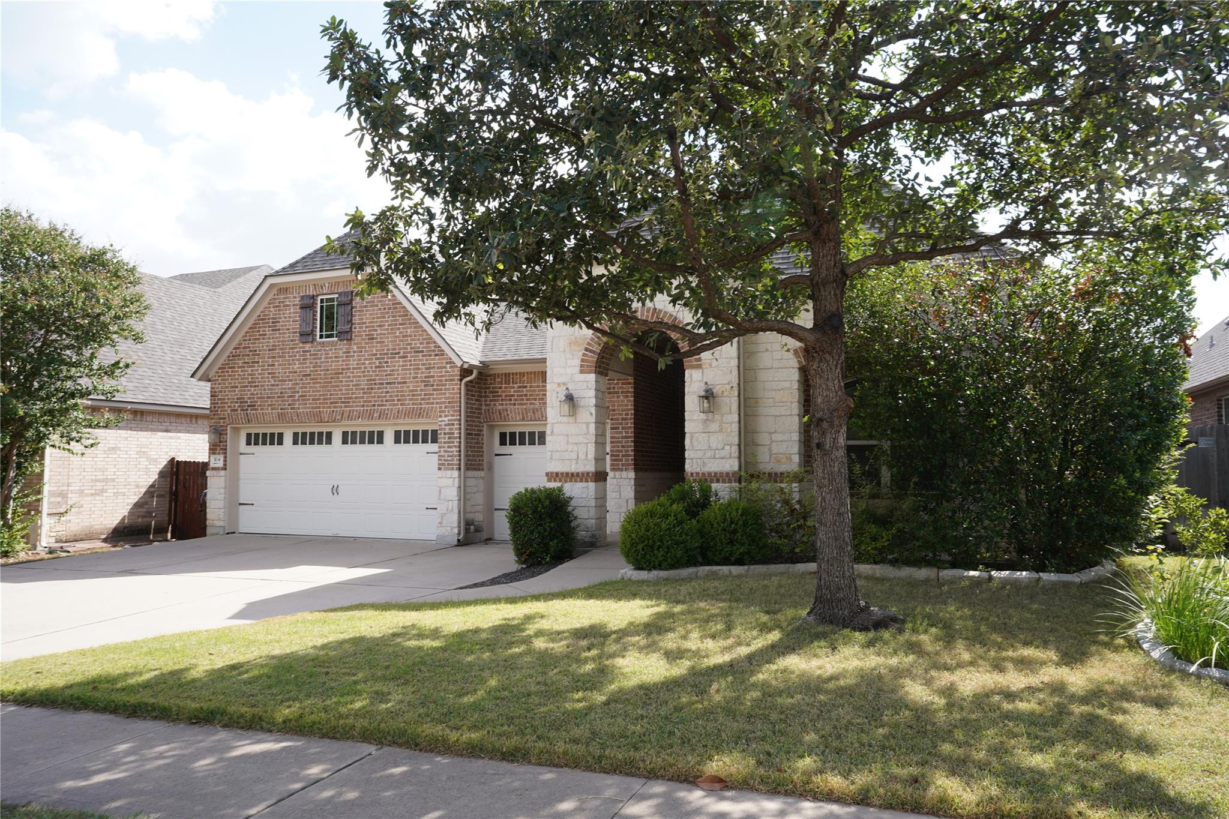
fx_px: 819
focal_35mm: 24
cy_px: 410
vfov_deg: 53.1
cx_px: 614
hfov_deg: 73.7
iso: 160
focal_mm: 24
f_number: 16
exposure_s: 1/30
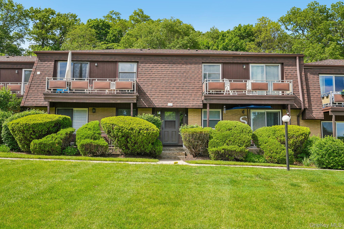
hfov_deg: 58.0
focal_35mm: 32
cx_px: 172
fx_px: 311
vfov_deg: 40.5
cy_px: 114
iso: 100
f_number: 8
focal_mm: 32.5
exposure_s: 1/125
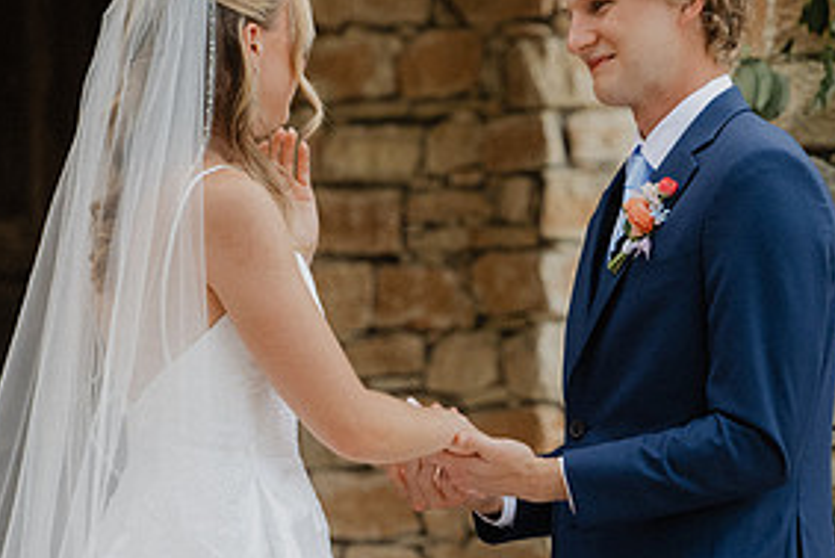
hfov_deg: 5.1
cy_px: 492
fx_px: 9352
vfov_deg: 3.4
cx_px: 594
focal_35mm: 403
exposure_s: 1/2000
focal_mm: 170
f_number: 2.8
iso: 640
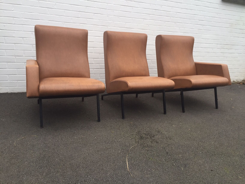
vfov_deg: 48.2
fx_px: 205
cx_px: 122
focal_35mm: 29
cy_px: 92
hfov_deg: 61.7
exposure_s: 1/151
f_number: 2.2
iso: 32
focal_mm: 4.15
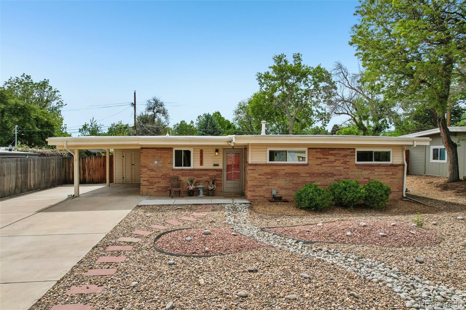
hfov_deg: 78.6
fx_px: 285
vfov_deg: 57.2
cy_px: 155
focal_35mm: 22
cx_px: 233
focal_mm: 8.4
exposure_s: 1/3000
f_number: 2.8
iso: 100
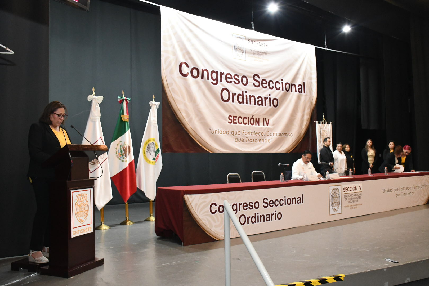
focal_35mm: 33
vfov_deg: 40.0
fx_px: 393
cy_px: 143
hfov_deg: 57.2
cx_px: 214
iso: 6400
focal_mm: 22
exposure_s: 1/125
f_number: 5.6
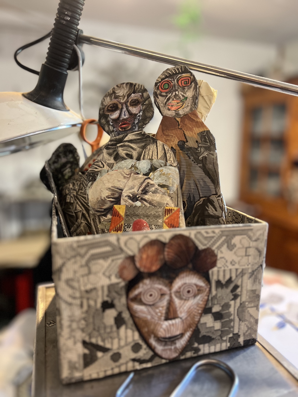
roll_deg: -0.9
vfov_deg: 67.3
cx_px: 149
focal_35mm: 26
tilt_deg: -10.0
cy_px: 198
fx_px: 298
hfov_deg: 53.1
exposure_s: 1/50
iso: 320
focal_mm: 5.7
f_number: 1.5
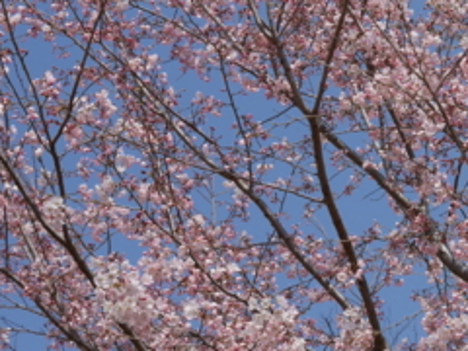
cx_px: 474
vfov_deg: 14.7
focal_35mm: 100
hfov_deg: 19.1
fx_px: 1352
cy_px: 98
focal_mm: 20
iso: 200
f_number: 5.6
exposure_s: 1/1300
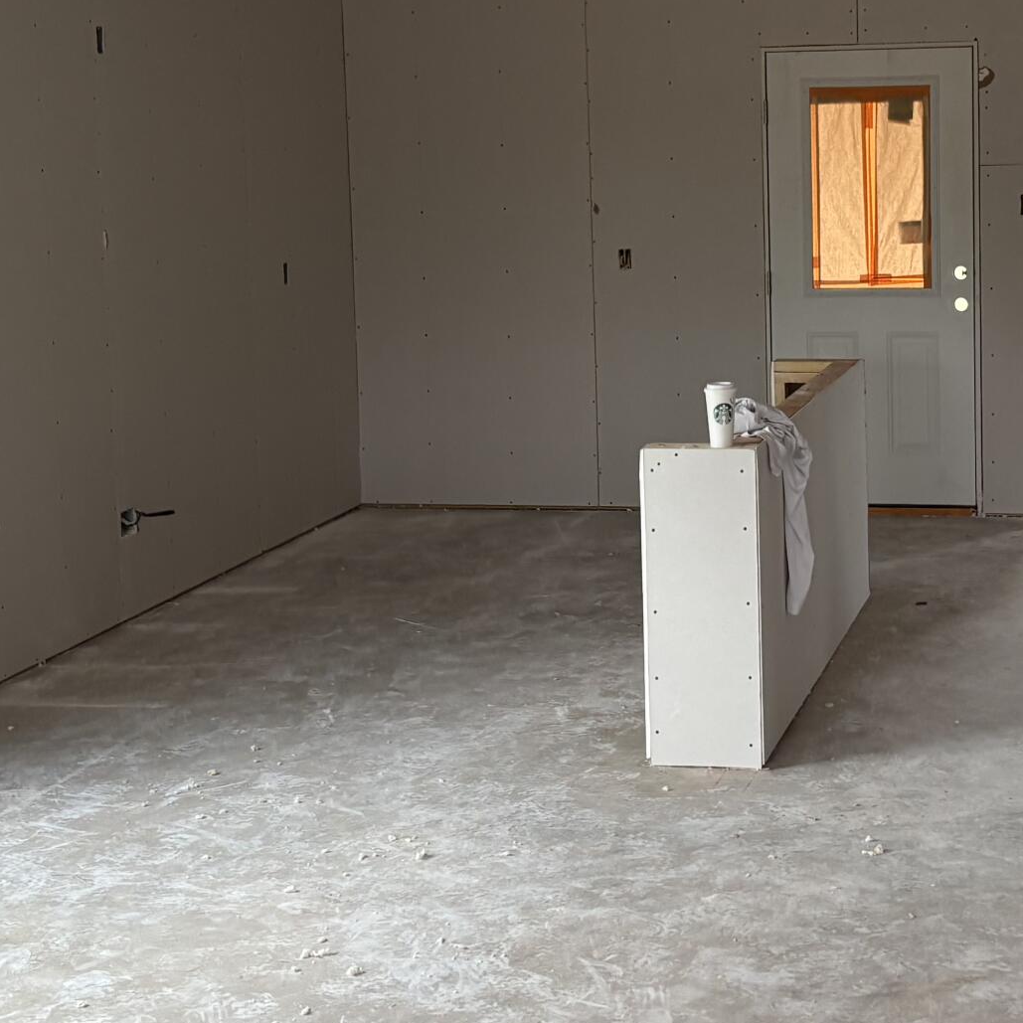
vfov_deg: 25.6
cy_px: 351
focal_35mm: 67
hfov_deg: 25.4
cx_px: 758
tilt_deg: -2.7
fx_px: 2240
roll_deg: +2.8
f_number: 1.6
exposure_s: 1/121
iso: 100
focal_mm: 5.96
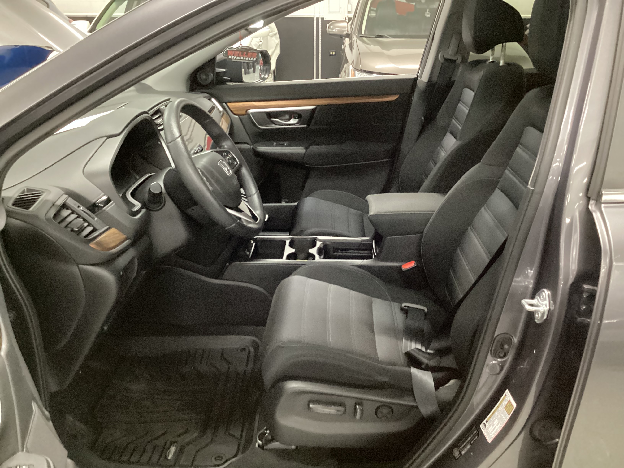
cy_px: 234
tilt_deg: -23.9
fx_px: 559
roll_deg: -0.5
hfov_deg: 58.4
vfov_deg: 45.4
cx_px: 312
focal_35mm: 31
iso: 800
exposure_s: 1/24
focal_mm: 3.3
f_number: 2.4
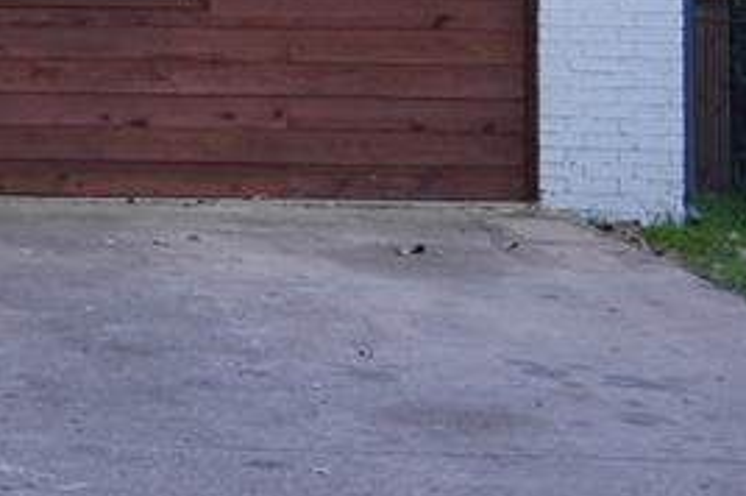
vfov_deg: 8.7
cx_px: -470
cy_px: -226
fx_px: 3206
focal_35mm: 155
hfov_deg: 12.4
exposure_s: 1/50
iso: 1600
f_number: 4.5
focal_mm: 27
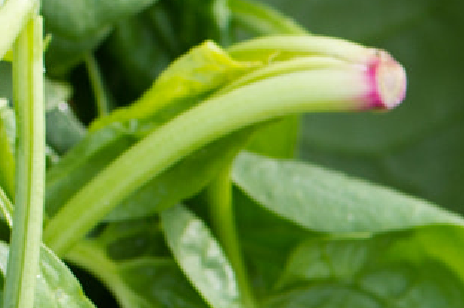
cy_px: -92
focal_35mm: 690
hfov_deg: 2.9
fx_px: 8880
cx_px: -861
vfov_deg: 2.0
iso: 200
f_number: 6.3
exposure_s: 1/160
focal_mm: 105
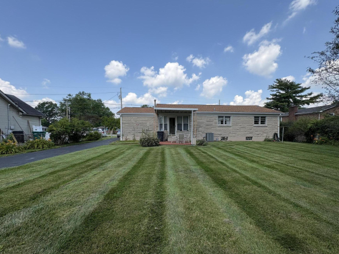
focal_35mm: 16
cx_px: 176
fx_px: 157
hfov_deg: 94.4
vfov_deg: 78.0
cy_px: 135
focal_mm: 2.22
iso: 40
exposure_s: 1/1256
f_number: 2.2
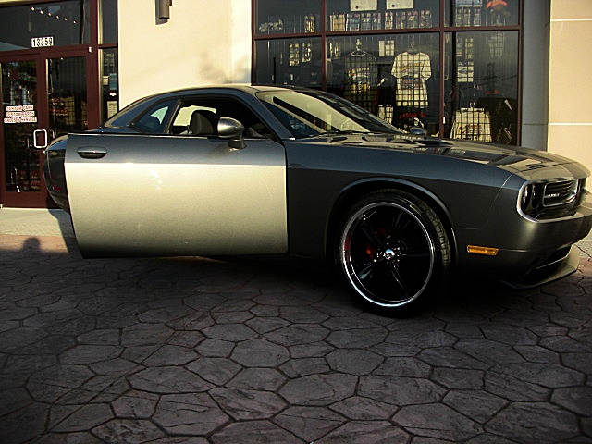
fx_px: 616
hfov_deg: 51.4
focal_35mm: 36
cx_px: 296
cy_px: 222
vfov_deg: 39.7
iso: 50
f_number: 2.8
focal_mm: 6.3
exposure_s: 1/400
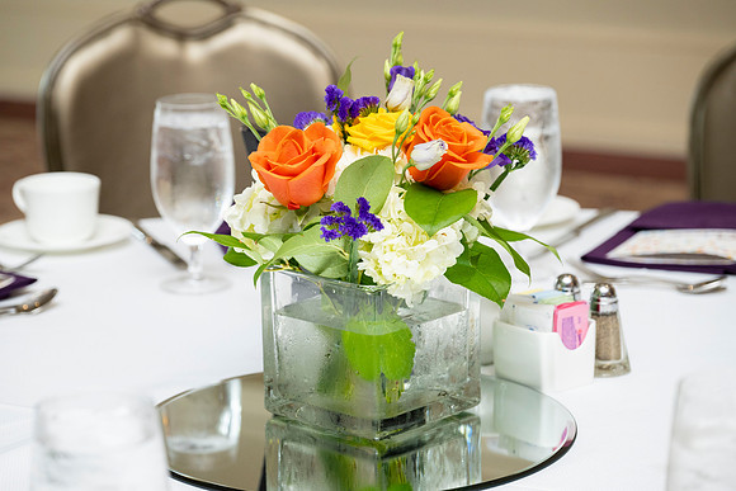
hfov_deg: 19.5
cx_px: 368
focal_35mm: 105
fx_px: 2147
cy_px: 246
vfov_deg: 13.0
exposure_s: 1/125
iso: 1000
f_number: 5.6
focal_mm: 105
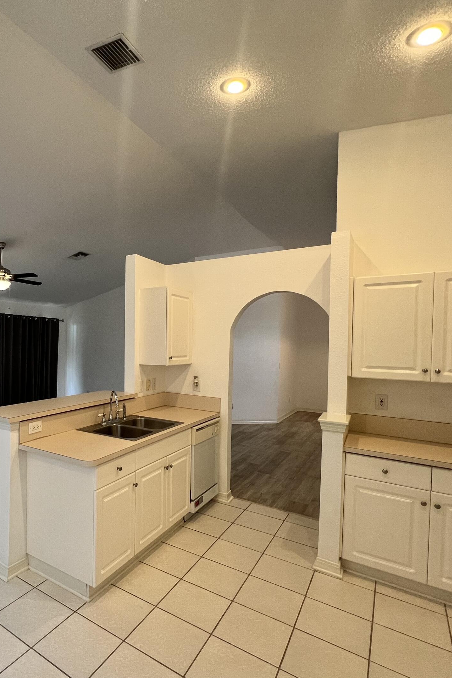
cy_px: 352
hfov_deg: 59.9
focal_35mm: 19
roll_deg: -0.8
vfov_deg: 86.9
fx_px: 358
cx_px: 97
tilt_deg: -1.2
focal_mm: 1.57
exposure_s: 1/120
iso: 250
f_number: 1.8
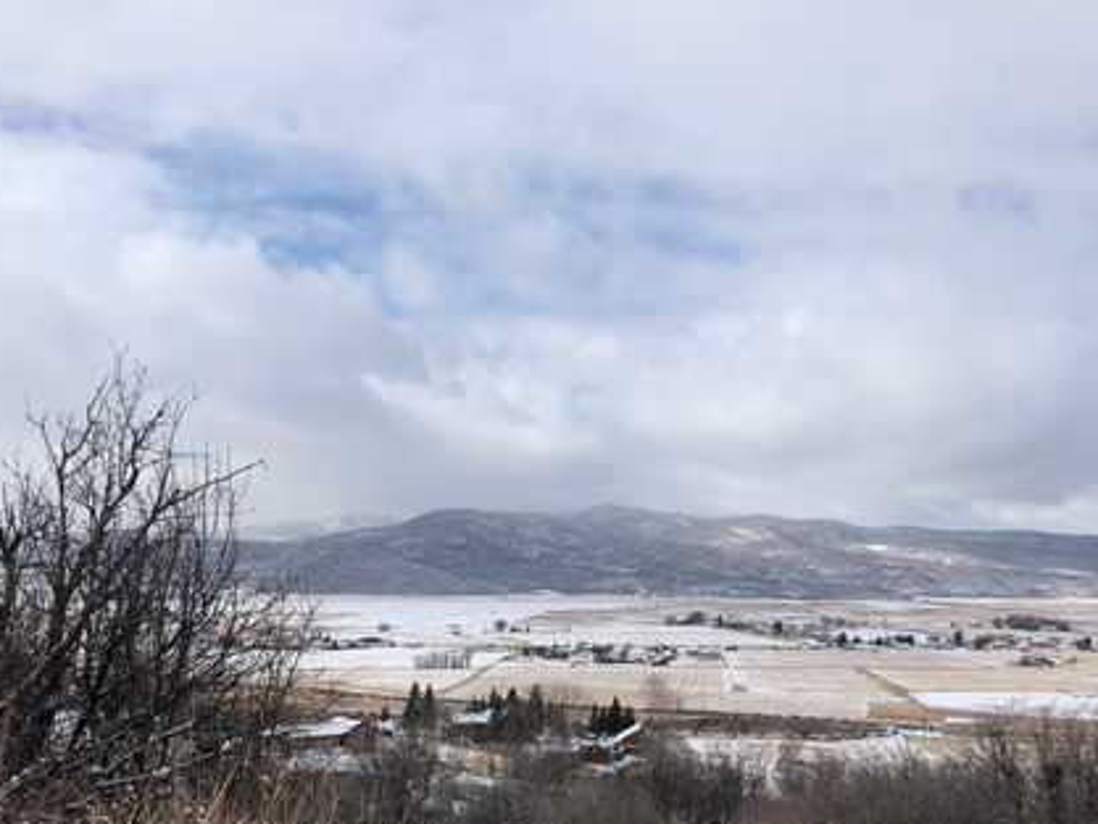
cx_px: 550
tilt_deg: +0.9
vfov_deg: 33.0
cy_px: 611
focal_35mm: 43
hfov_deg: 43.8
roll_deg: -1.7
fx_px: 1364
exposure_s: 1/3472
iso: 25
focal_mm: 3.99
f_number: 1.8
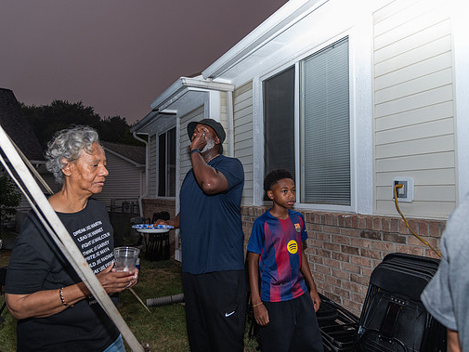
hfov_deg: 65.3
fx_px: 366
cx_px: 229
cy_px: 177
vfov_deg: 51.4
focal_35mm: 27
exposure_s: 1/200
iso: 1250
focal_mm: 24
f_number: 4
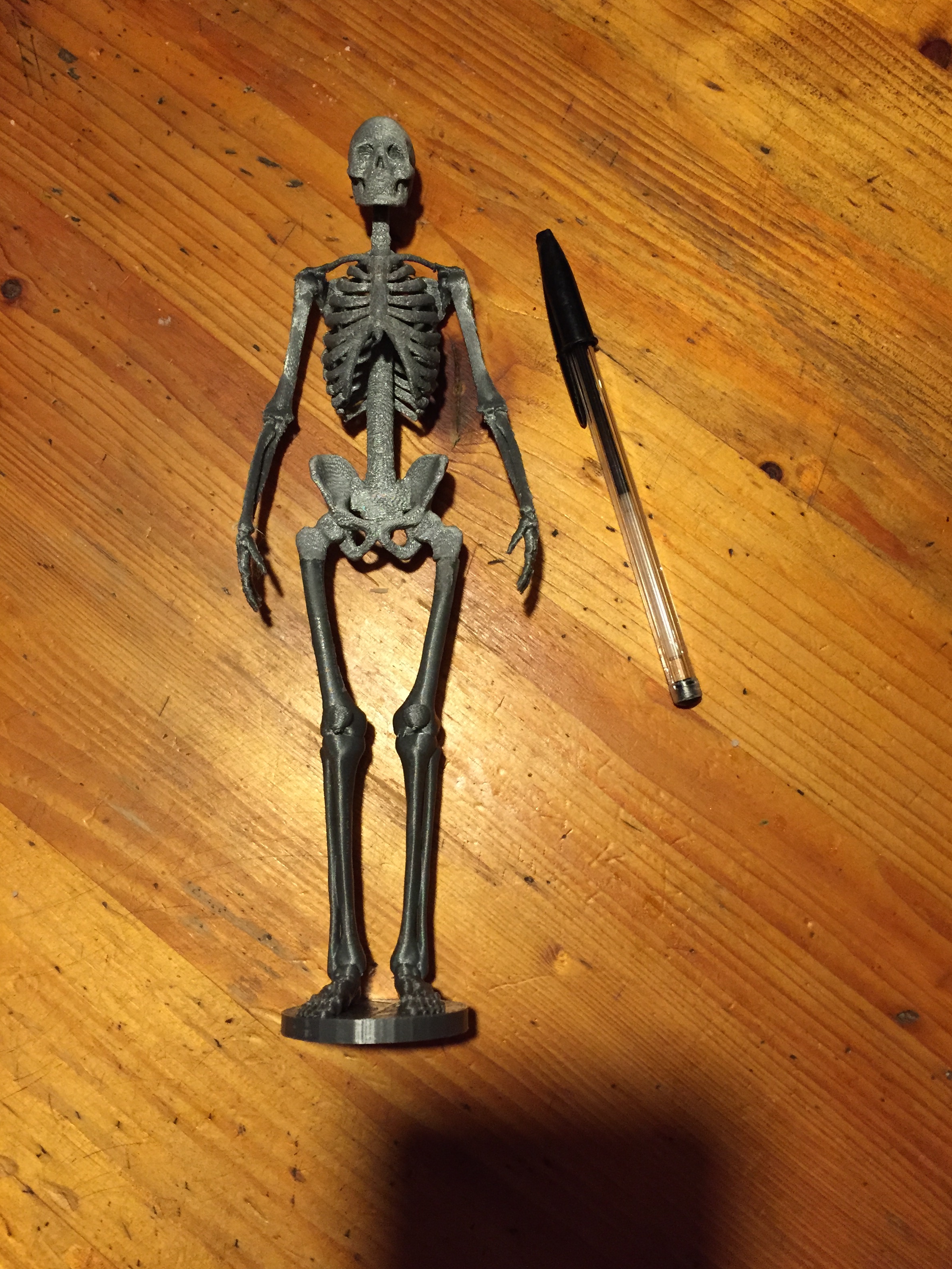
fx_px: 1100
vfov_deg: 60.0
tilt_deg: -78.9
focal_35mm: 30
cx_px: 491
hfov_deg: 46.8
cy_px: 619
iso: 250
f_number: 2.2
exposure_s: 1/24
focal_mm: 4.15
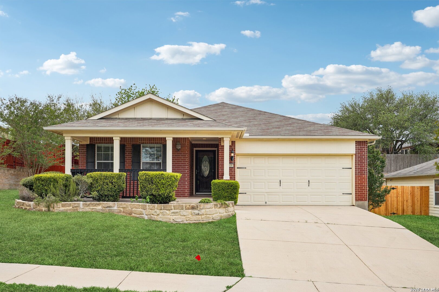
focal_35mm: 34
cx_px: 220
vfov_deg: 38.9
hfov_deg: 55.8
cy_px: 146
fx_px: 415
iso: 100
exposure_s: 1/320
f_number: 8
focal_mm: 34
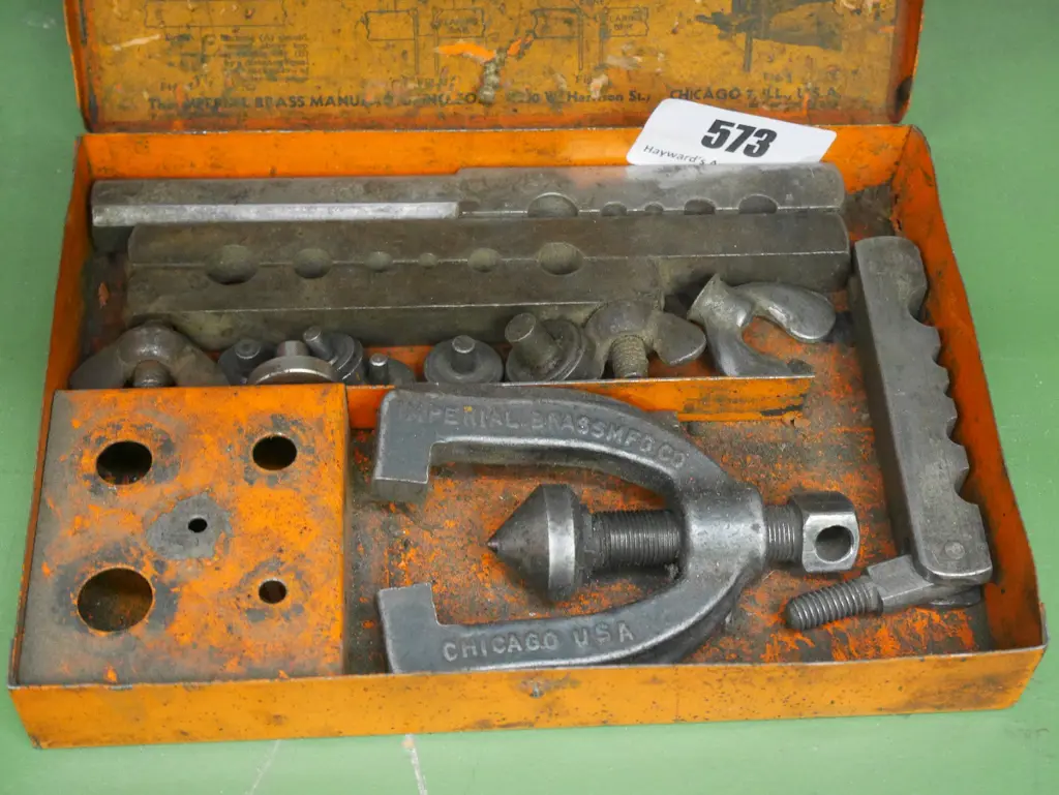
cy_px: 398
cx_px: 530
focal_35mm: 56
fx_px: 1714
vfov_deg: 26.1
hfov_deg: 34.3
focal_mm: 28
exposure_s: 1/13
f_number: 5.4
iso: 3200
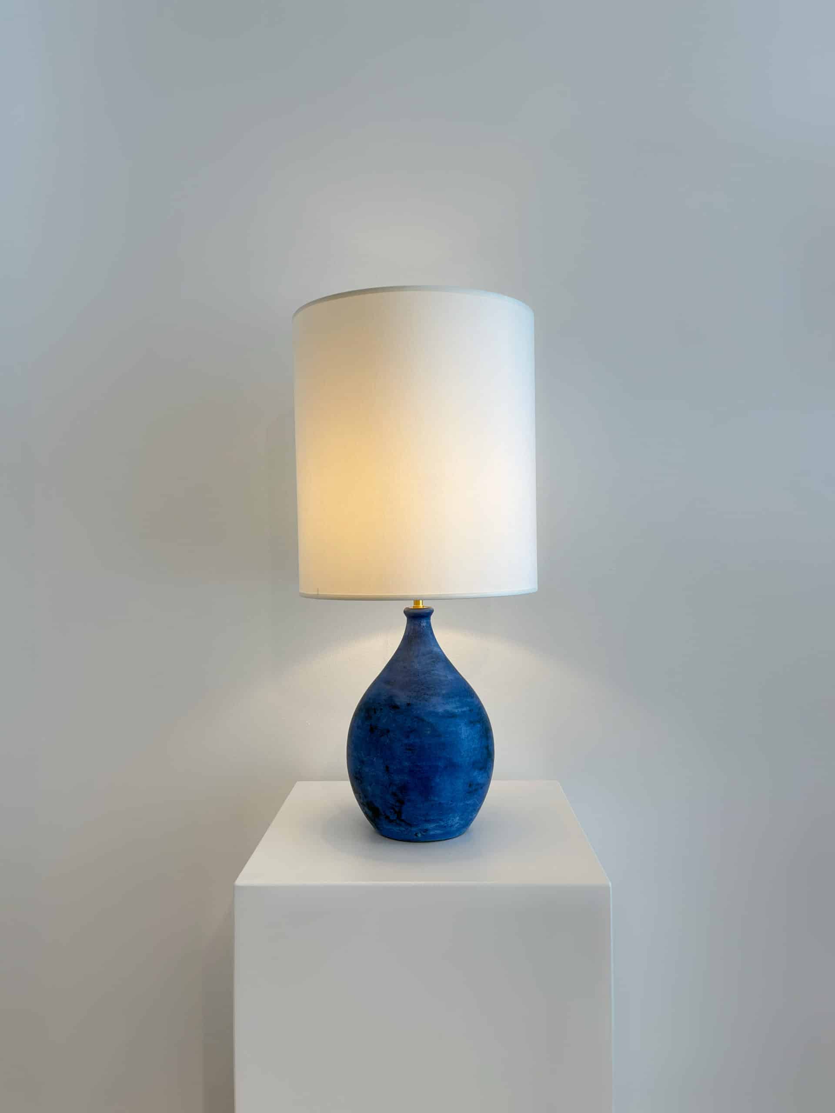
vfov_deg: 67.3
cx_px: 418
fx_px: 836
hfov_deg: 53.1
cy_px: 556
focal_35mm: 26
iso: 40
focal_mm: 5.1
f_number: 1.6
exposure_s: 1/100
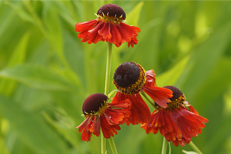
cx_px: 116
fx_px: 962
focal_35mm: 150
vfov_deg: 9.1
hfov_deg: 13.7
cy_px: 77
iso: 400
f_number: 5.6
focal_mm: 100
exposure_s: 1/160
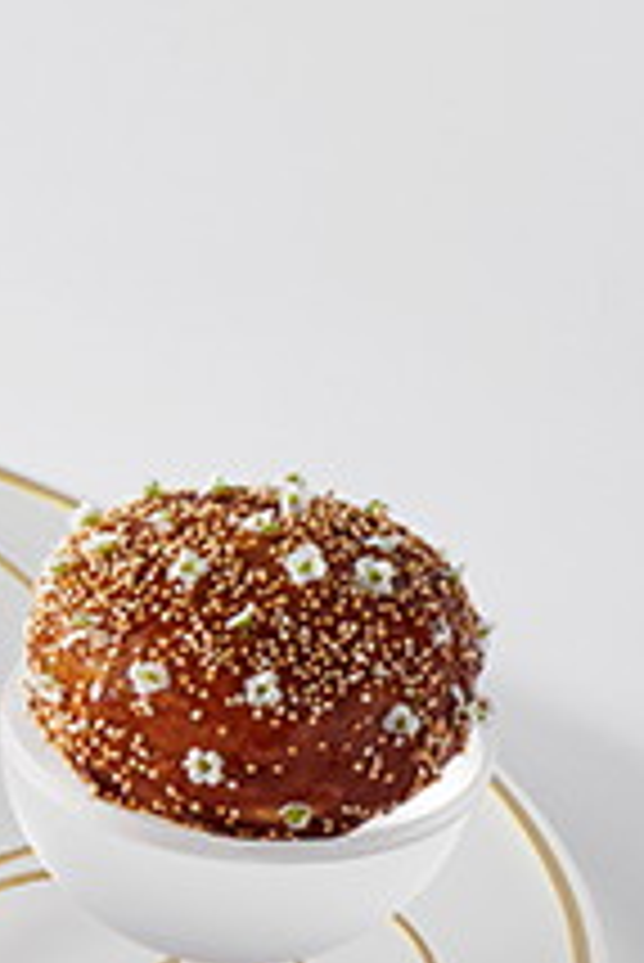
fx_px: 6751
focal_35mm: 252
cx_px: -1036
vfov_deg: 8.2
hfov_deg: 5.3
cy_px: 621
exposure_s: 1/125
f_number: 19
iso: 64
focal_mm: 60
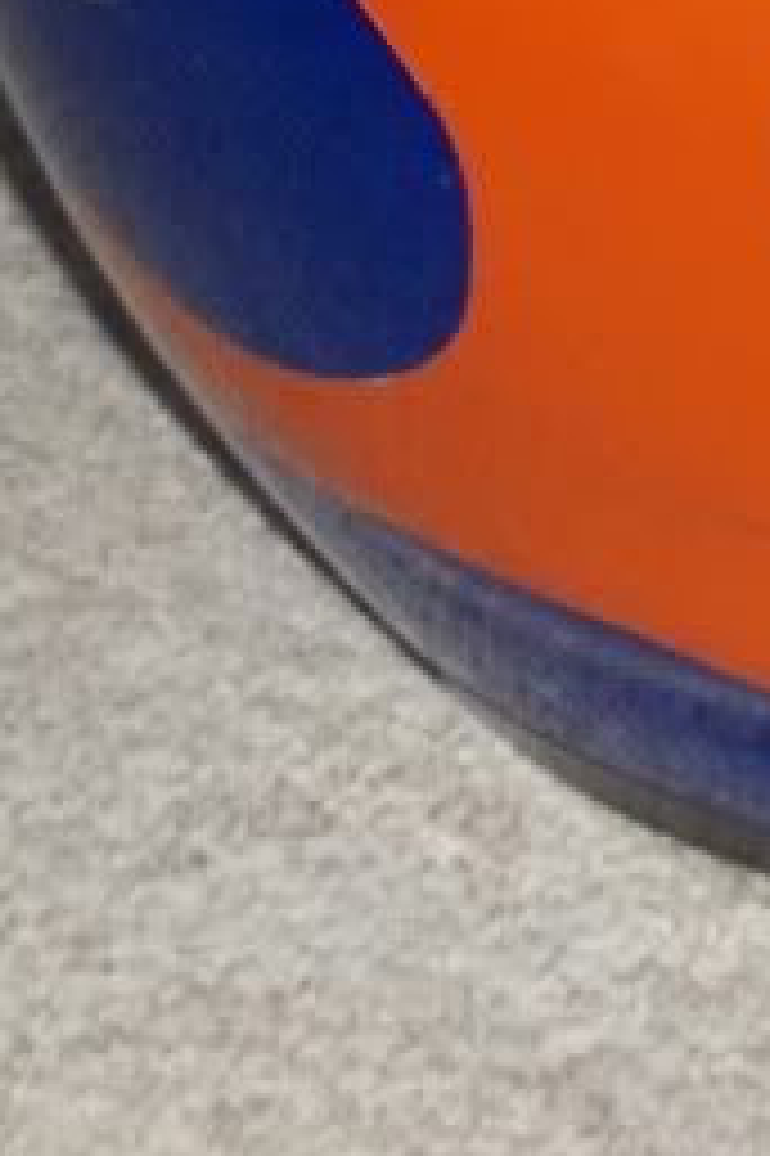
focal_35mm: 137
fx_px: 4401
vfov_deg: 14.5
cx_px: 892
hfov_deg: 9.9
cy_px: -243
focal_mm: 5.9
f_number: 3.3
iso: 64
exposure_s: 1/30
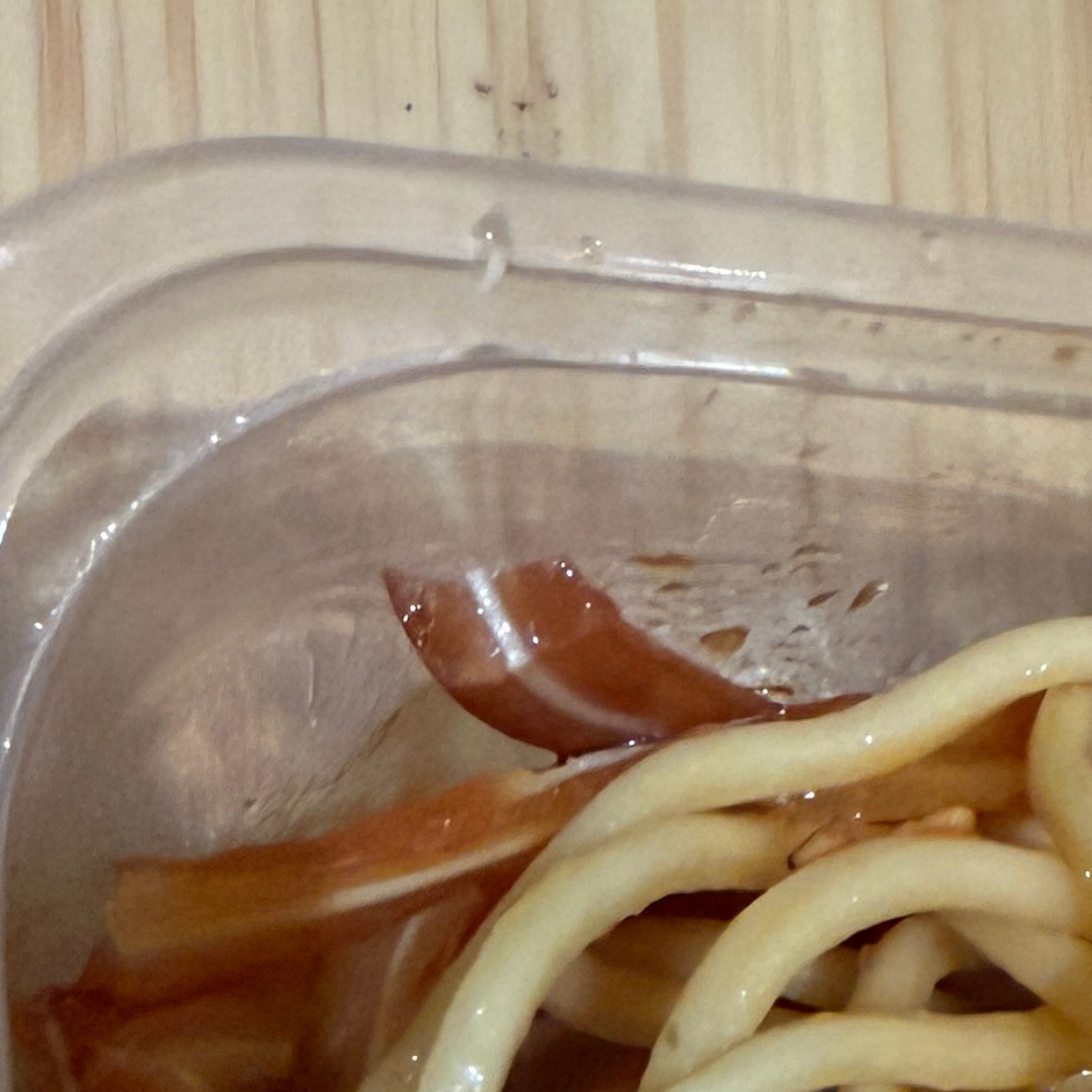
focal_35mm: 91
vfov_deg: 15.5
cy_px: 2132
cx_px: 1384
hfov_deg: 17.9
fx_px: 3248
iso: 400
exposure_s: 1/50
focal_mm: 2.22
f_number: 2.2
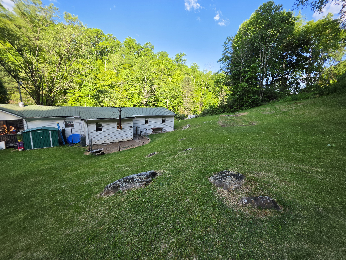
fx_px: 130
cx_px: 173
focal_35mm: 13
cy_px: 130
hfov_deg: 106.2
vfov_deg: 89.9
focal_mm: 2.2
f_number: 1.9
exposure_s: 1/590
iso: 32
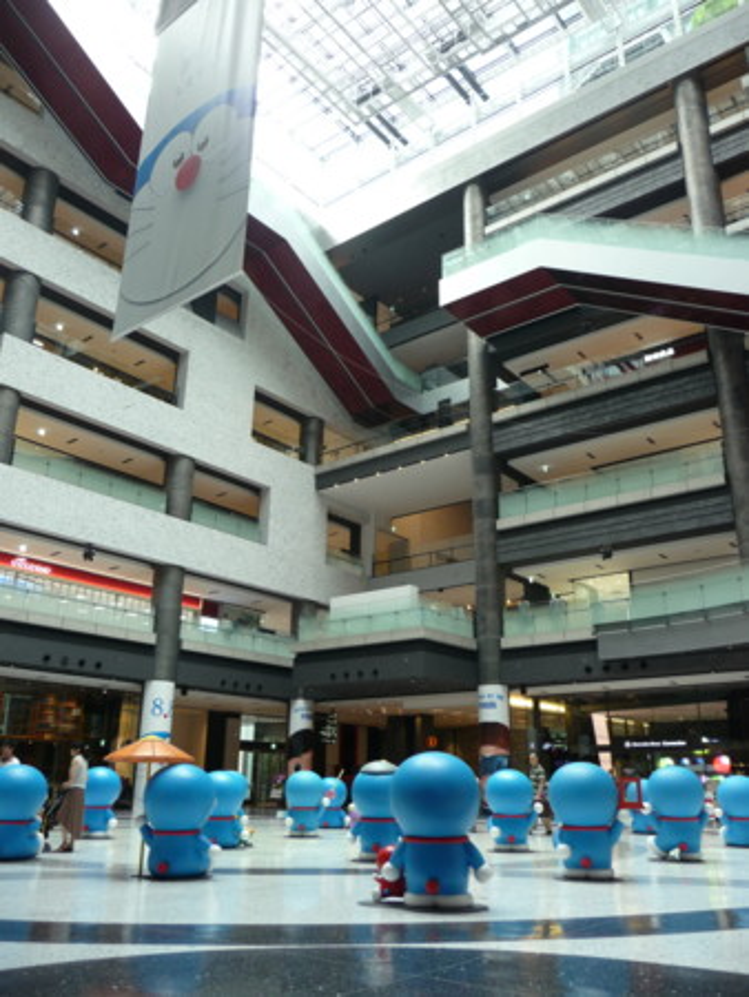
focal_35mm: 28
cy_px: 498
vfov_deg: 63.4
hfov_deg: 49.8
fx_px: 807
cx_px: 374
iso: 125
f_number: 3.3
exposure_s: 1/30
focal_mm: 4.7
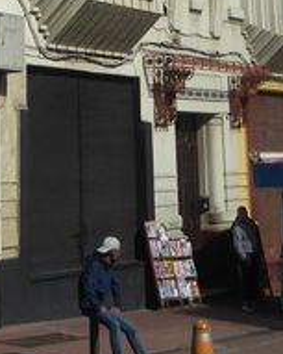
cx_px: 35
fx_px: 1067
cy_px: -135
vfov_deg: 17.4
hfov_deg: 15.0
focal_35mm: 102
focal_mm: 4.3
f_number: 3.3
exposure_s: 1/1600
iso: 80
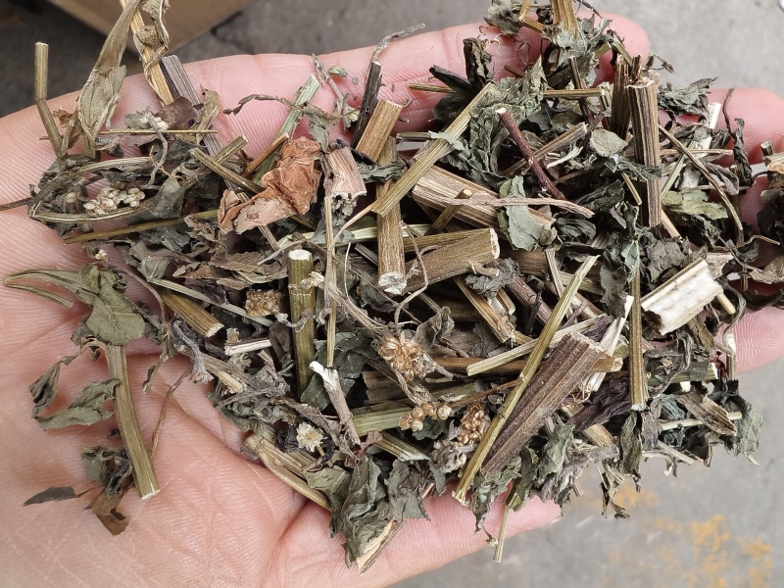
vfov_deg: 54.9
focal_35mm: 25
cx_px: 392
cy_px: 294
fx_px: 566
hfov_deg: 69.4
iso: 1184
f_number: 2
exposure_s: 1/50
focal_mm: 2.32
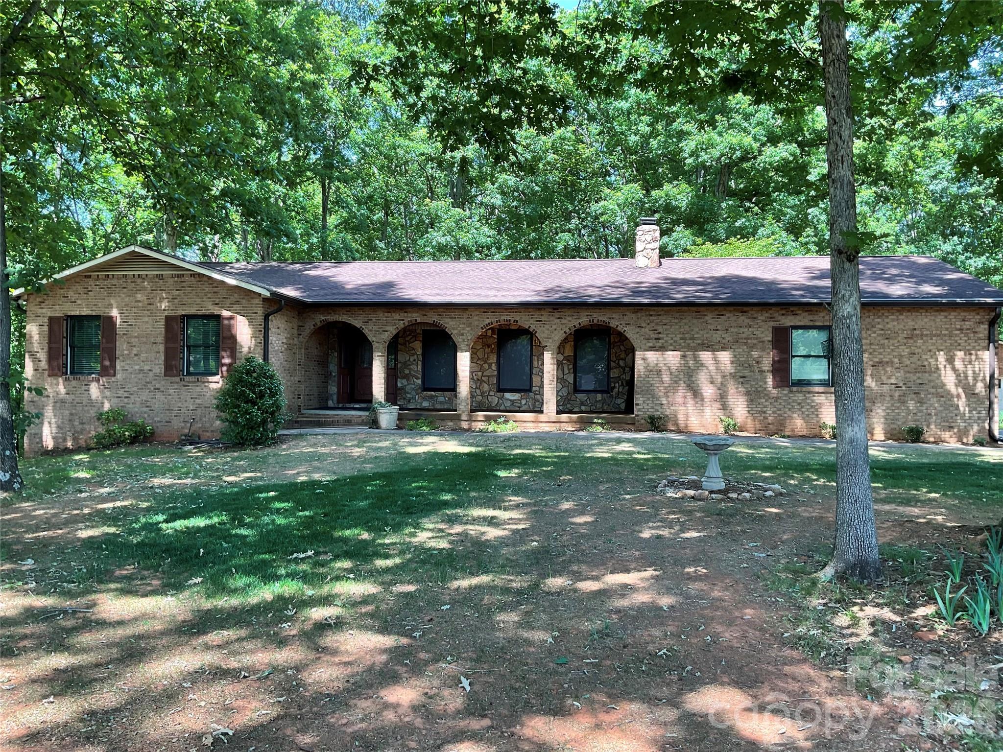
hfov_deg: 61.7
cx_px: 502
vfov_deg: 48.2
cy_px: 376
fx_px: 840
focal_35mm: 29
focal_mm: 3
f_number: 1.8
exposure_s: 1/120
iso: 25
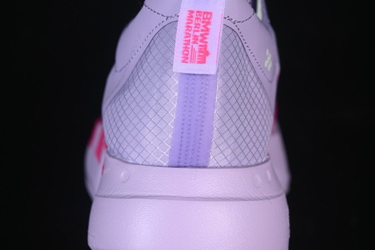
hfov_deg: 27.0
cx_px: 188
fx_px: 781
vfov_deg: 18.2
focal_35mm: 75
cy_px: 125
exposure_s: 1/80
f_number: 7.1
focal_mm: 50
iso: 160
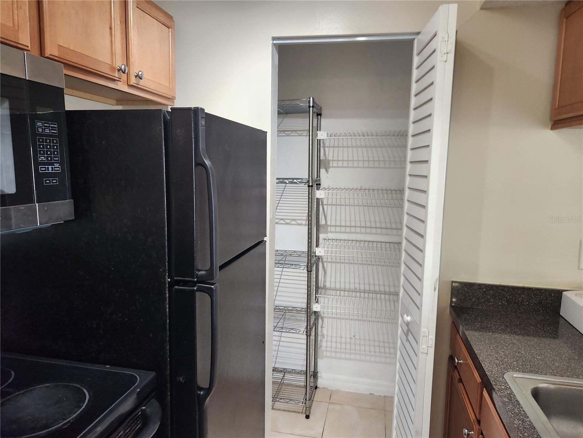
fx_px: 387
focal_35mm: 23
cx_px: 292
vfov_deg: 58.9
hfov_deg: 73.9
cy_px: 219
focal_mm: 5.4
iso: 400
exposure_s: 1/120
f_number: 1.8
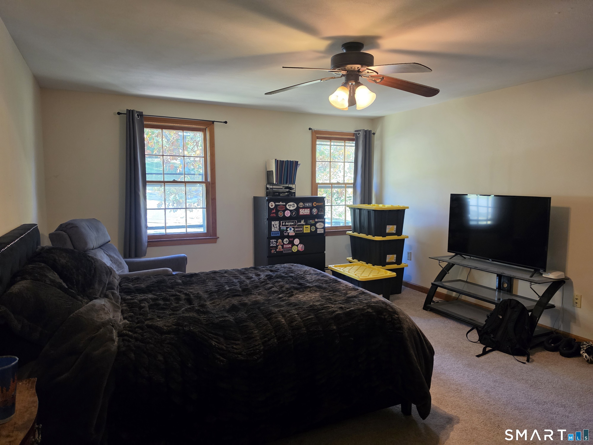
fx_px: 394
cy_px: 222
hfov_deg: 73.9
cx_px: 296
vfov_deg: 58.9
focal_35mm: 23
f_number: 1.4
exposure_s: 1/120
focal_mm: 6.5
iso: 250
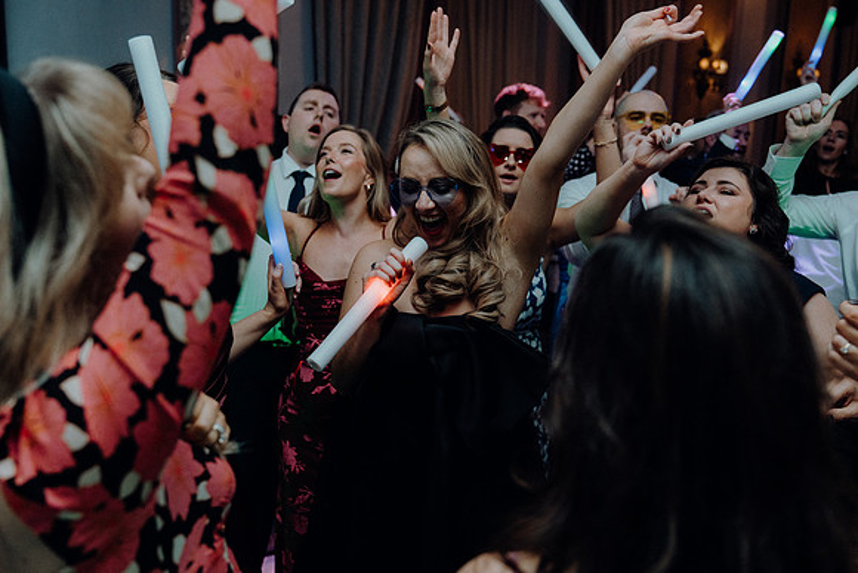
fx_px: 834
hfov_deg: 54.4
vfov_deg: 37.9
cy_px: 286
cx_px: 429
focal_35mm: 35
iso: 2500
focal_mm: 35
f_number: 3.5
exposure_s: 1/160
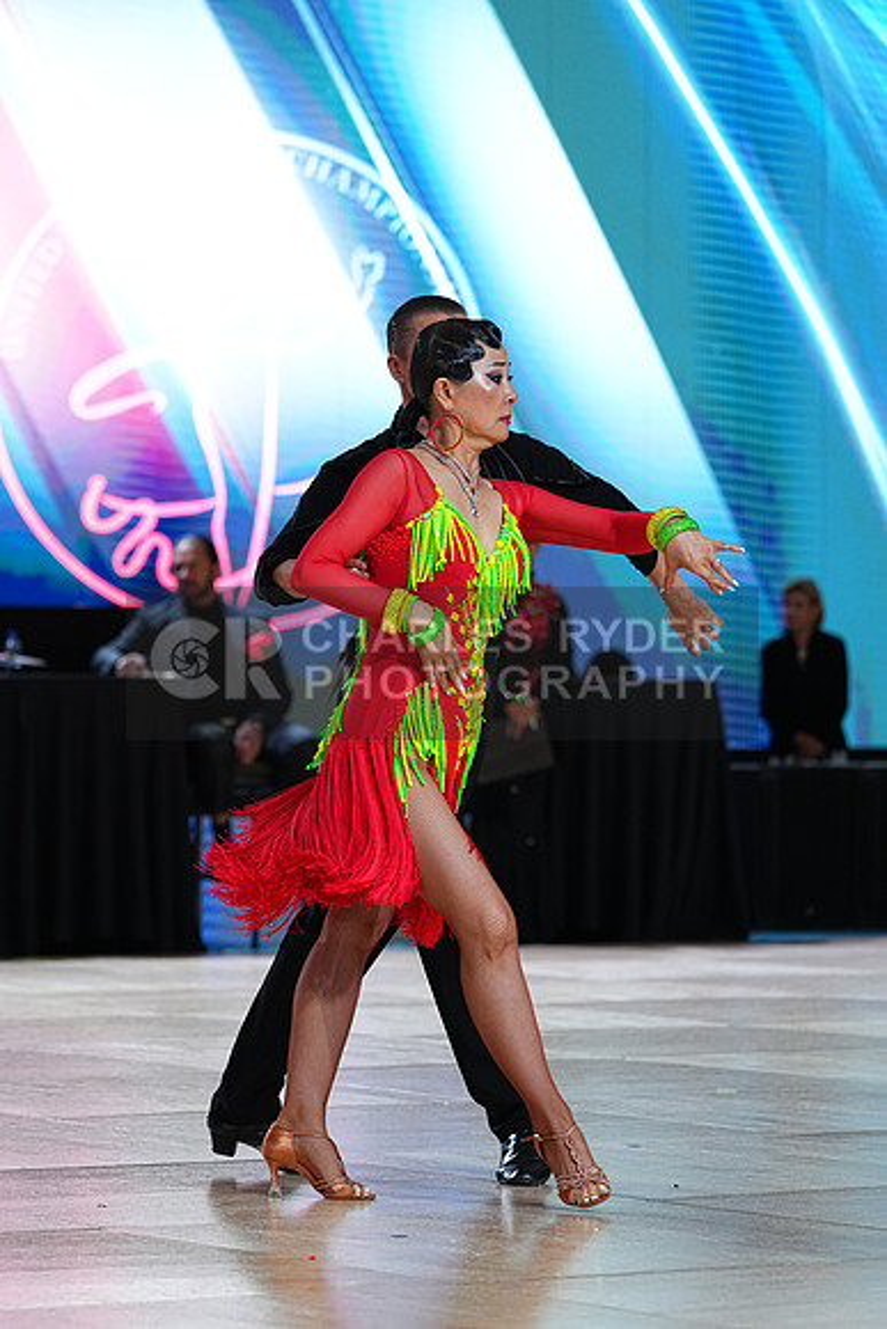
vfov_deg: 13.9
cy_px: 664
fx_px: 5466
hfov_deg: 9.3
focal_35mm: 148
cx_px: 444
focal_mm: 148
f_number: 4
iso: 1250
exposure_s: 1/500
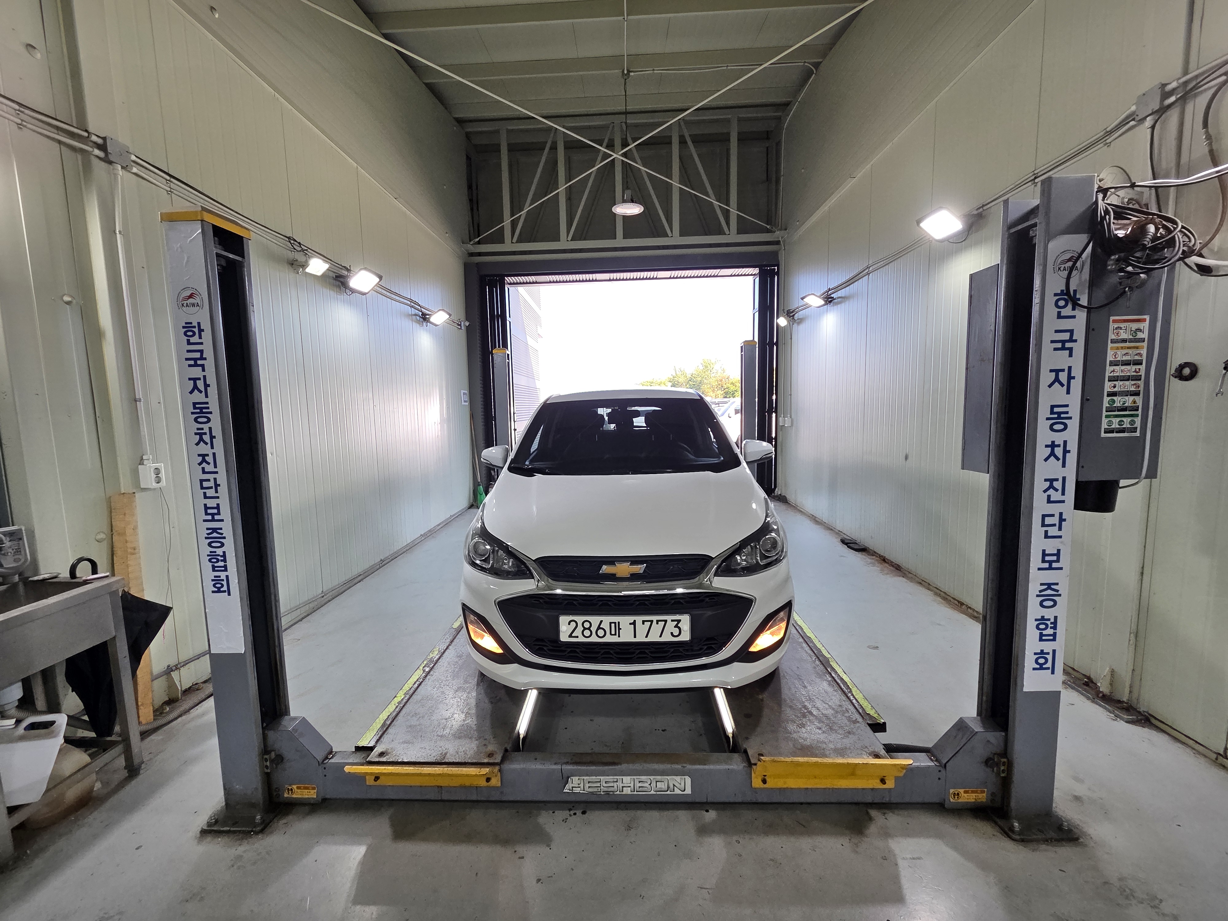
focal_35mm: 13
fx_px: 461
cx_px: 614
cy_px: 460
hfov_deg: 106.2
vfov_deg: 89.9
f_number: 2.2
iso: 50
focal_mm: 2.2
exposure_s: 1/179
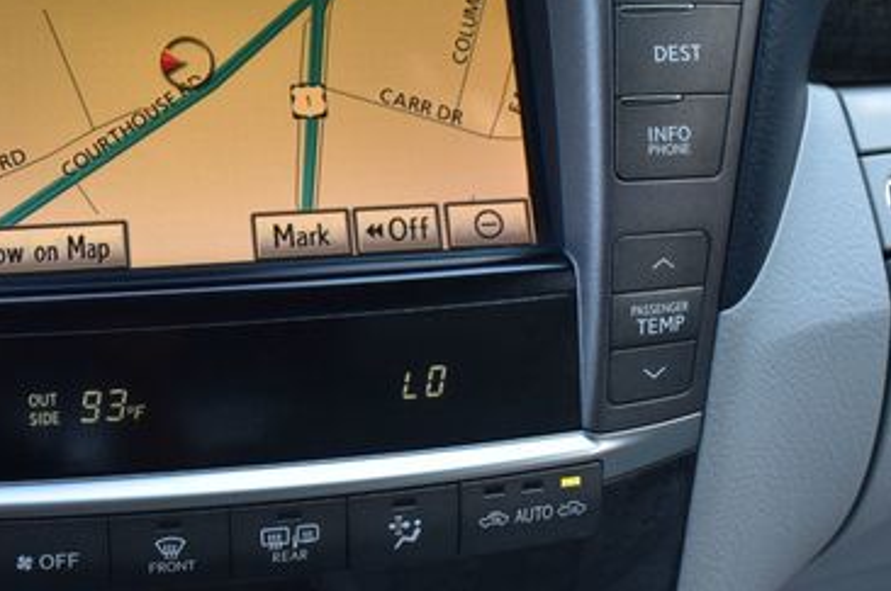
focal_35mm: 63
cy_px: 178
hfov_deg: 31.3
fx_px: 1557
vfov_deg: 21.4
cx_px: 209
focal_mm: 24
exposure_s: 1/40
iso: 400
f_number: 7.1
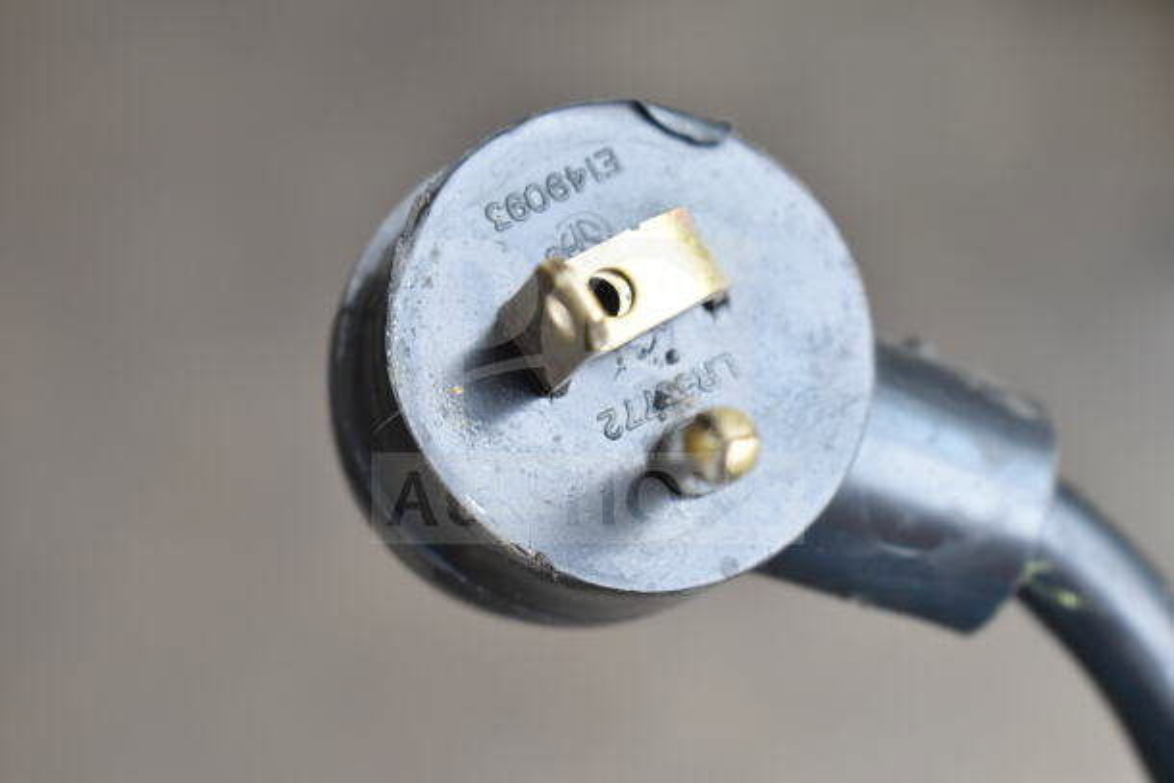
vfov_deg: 16.6
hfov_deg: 24.6
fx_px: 2691
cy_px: 392
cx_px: 587
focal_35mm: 82
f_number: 6.3
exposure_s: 1/160
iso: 1600
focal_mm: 55
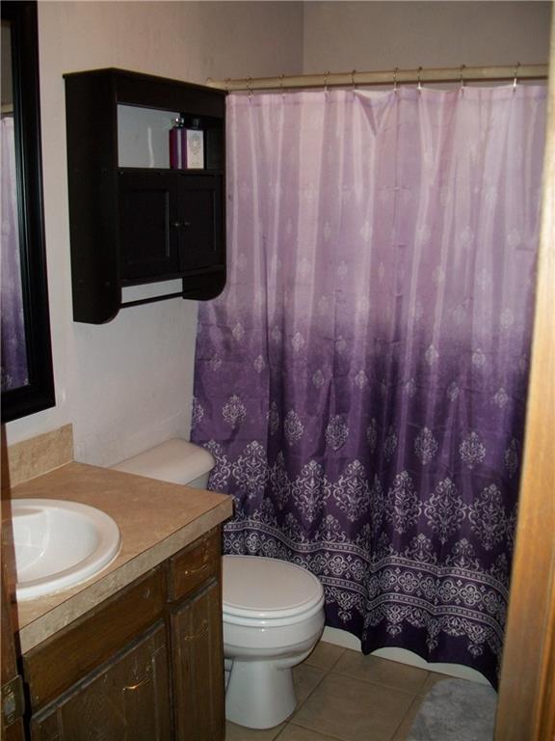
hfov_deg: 40.7
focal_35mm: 35
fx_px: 748
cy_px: 370
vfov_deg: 52.6
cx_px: 278
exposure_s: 1/30
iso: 160
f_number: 3.1
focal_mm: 6.3
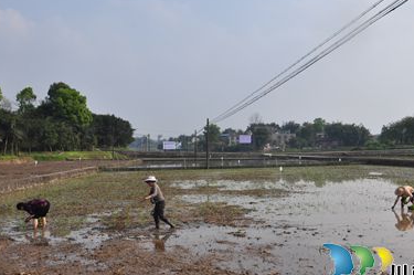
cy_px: 140
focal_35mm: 44
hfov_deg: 44.3
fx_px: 505
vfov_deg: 30.4
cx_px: 246
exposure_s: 1/400
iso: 200
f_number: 10
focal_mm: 22
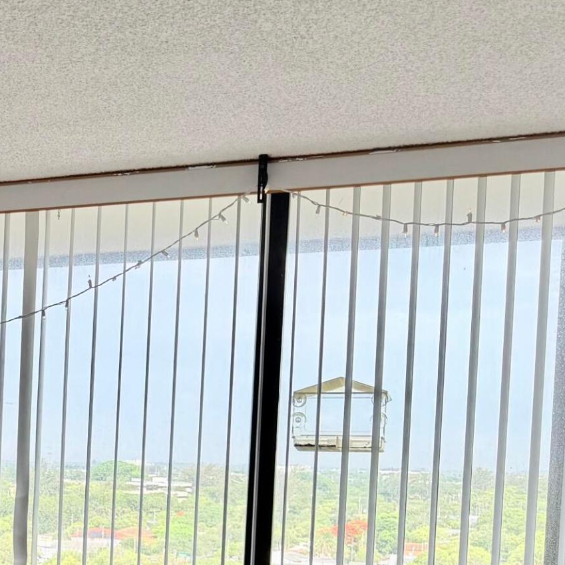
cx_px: -280
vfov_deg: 23.3
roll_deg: -1.2
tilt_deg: -3.3
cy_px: 526
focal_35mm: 72
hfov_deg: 20.5
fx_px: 1330
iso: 80
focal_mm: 6.76
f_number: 1.78
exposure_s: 1/291
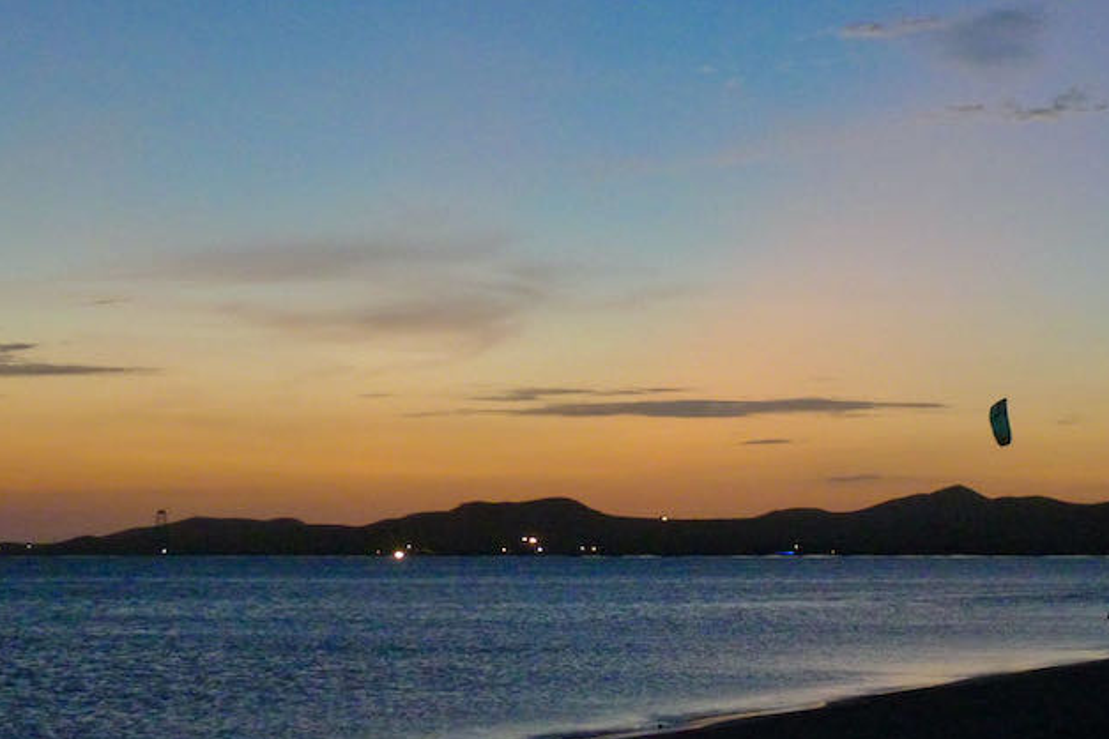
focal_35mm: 79
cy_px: 401
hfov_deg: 25.5
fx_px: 2433
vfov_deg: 17.3
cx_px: 778
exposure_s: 1/30
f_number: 2.8
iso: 800
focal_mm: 11.7
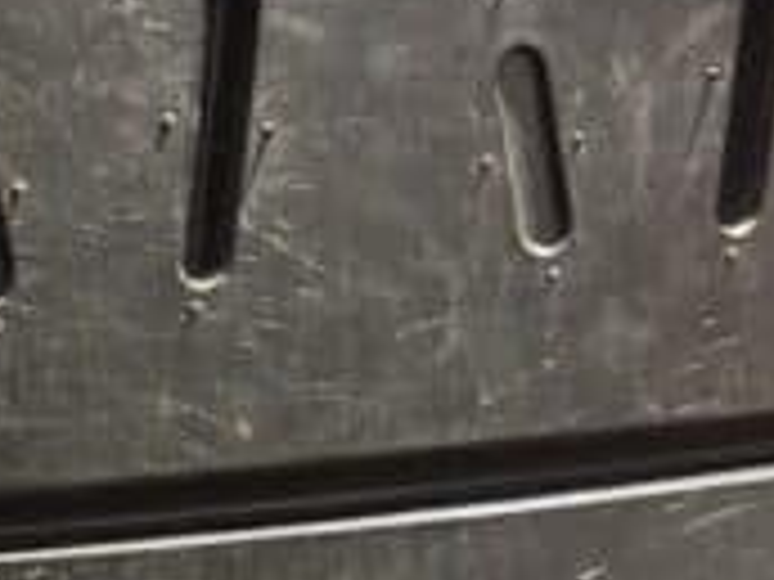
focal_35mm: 121
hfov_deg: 15.5
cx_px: -216
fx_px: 2706
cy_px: 926
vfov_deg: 11.6
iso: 1600
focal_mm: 5.96
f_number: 1.6
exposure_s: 1/9
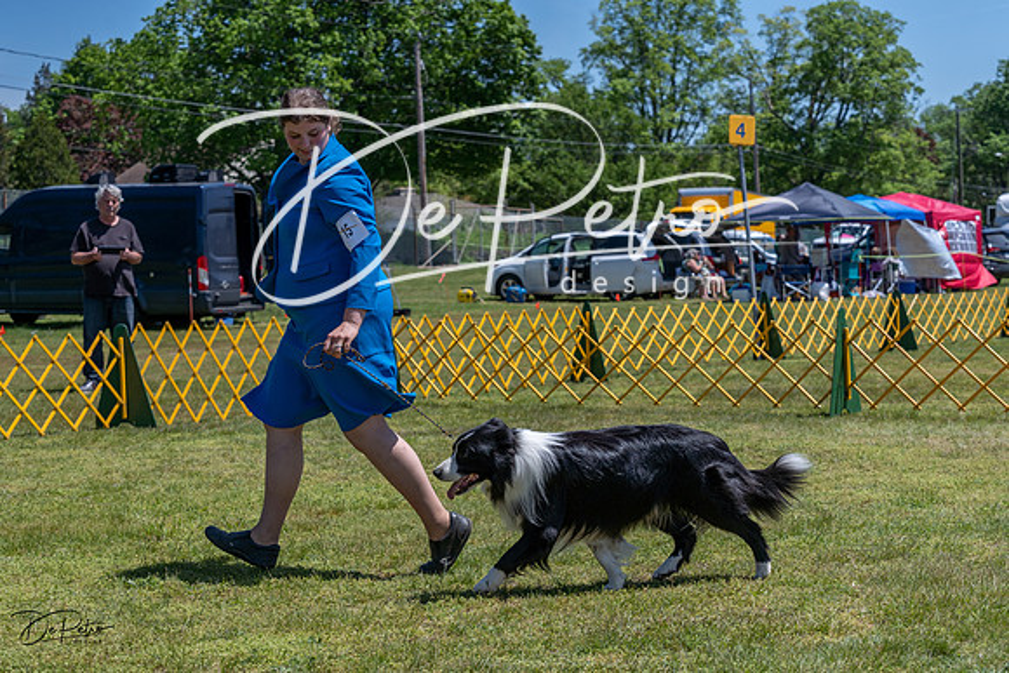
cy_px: 336
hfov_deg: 27.3
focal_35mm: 74
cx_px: 504
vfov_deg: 18.4
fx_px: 2074
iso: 500
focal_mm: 74
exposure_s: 1/1600
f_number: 7.1
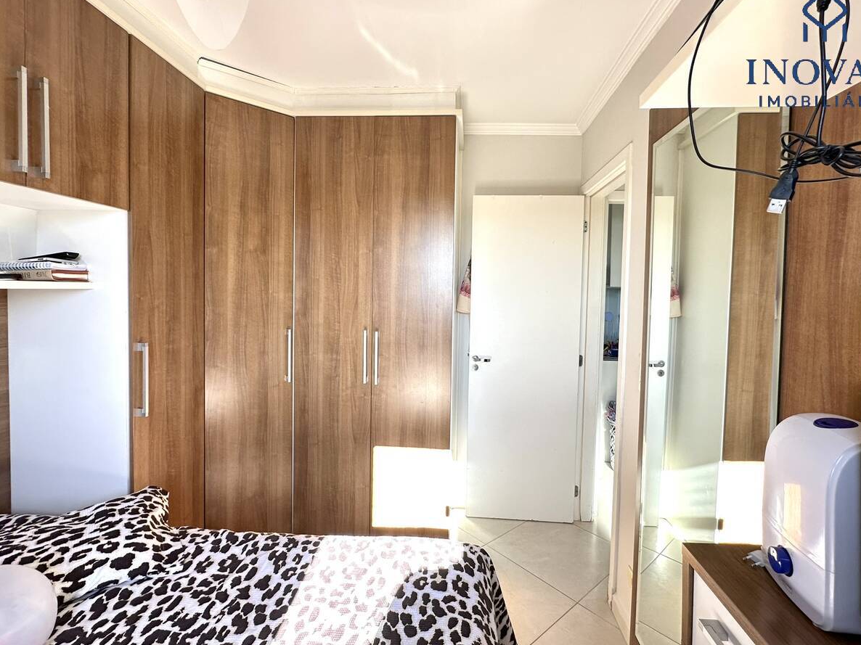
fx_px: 423
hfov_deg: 91.0
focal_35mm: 17
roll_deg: -1.0
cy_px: 305
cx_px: 441
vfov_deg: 74.7
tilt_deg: -3.6
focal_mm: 2.22
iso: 100
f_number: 2.2
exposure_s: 1/99
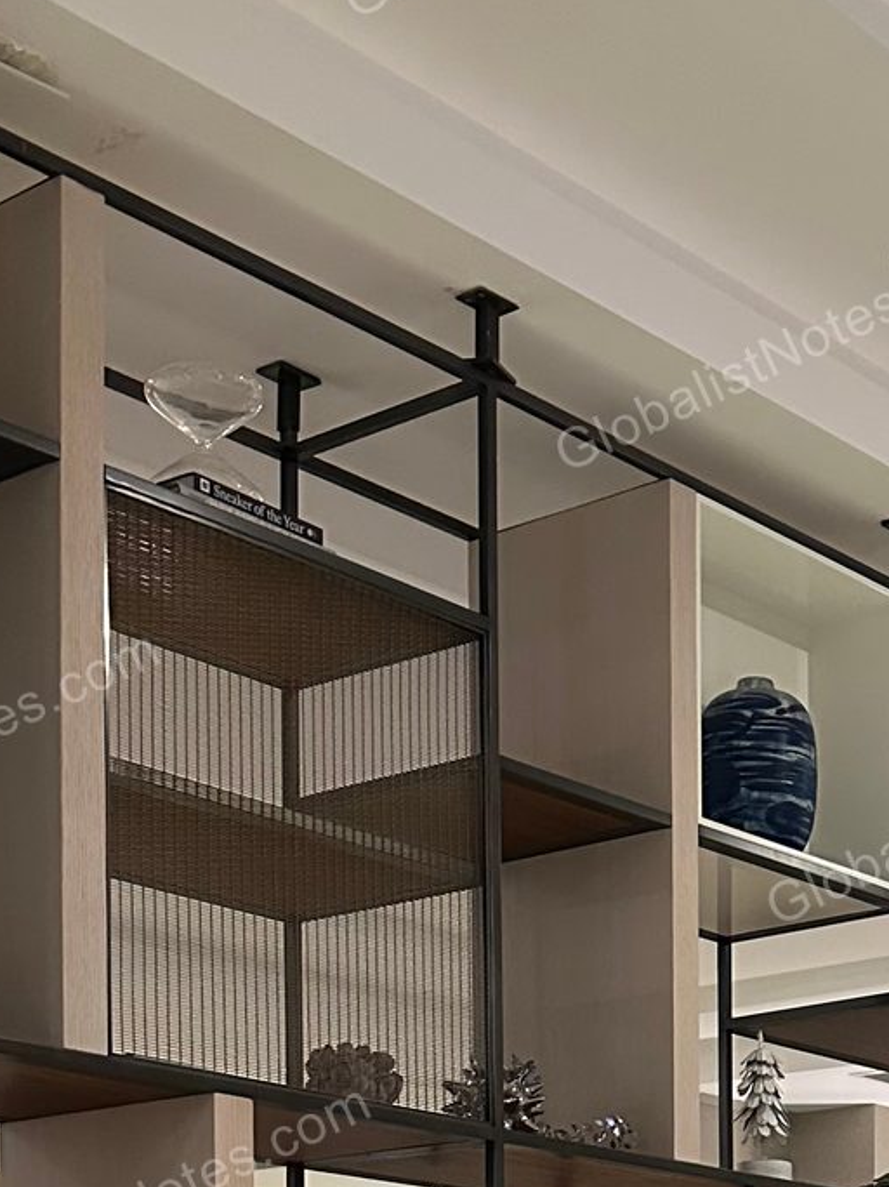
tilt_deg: +0.6
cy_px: 1445
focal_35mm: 75
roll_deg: -0.3
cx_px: 837
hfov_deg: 19.2
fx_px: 2569
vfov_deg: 23.6
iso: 640
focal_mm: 6.86
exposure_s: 1/60
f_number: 1.78
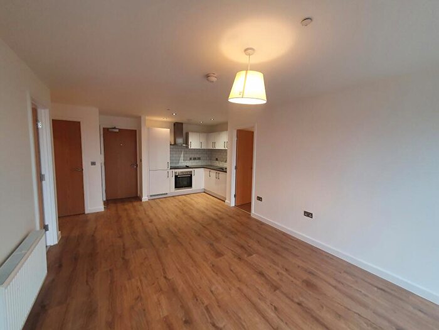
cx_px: 220
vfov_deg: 89.9
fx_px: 165
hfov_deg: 106.2
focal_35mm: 13
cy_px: 165
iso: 250
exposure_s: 1/50
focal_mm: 1.8
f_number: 2.2
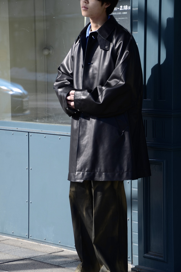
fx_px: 977
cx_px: 90
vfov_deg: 15.9
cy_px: 136
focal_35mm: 129
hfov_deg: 10.6
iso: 125
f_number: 5.6
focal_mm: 86
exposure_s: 1/500
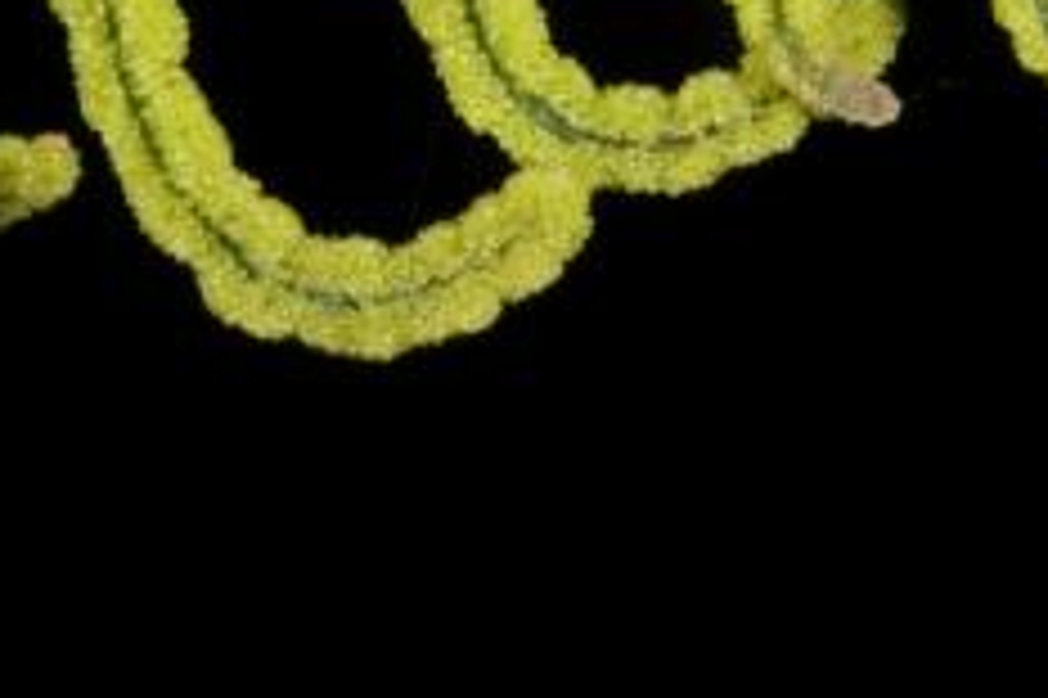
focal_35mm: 232
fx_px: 6749
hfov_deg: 8.9
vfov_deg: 5.9
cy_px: -88
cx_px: 733
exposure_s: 1/60
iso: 200
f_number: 40
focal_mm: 60
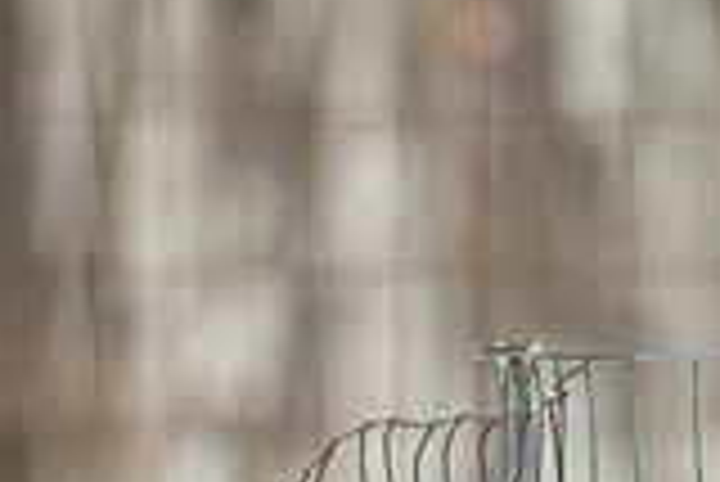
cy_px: 251
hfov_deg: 1.6
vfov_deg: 1.1
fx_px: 25803
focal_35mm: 1289
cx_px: 418
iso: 800
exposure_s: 1/1250
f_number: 5
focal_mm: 200
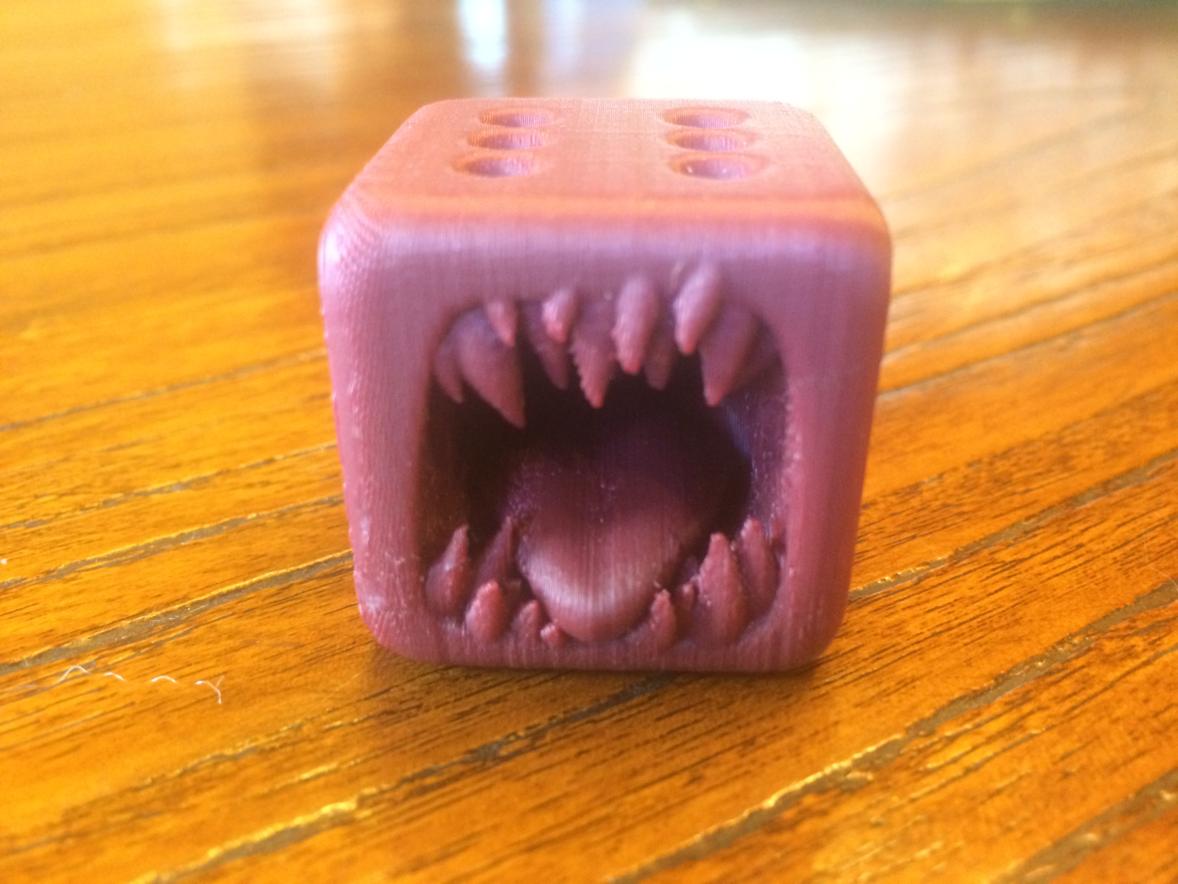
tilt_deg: -29.5
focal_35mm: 29
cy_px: 442
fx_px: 987
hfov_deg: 61.7
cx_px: 589
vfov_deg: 48.2
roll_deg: +0.2
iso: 320
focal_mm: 4.15
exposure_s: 1/17
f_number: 2.2
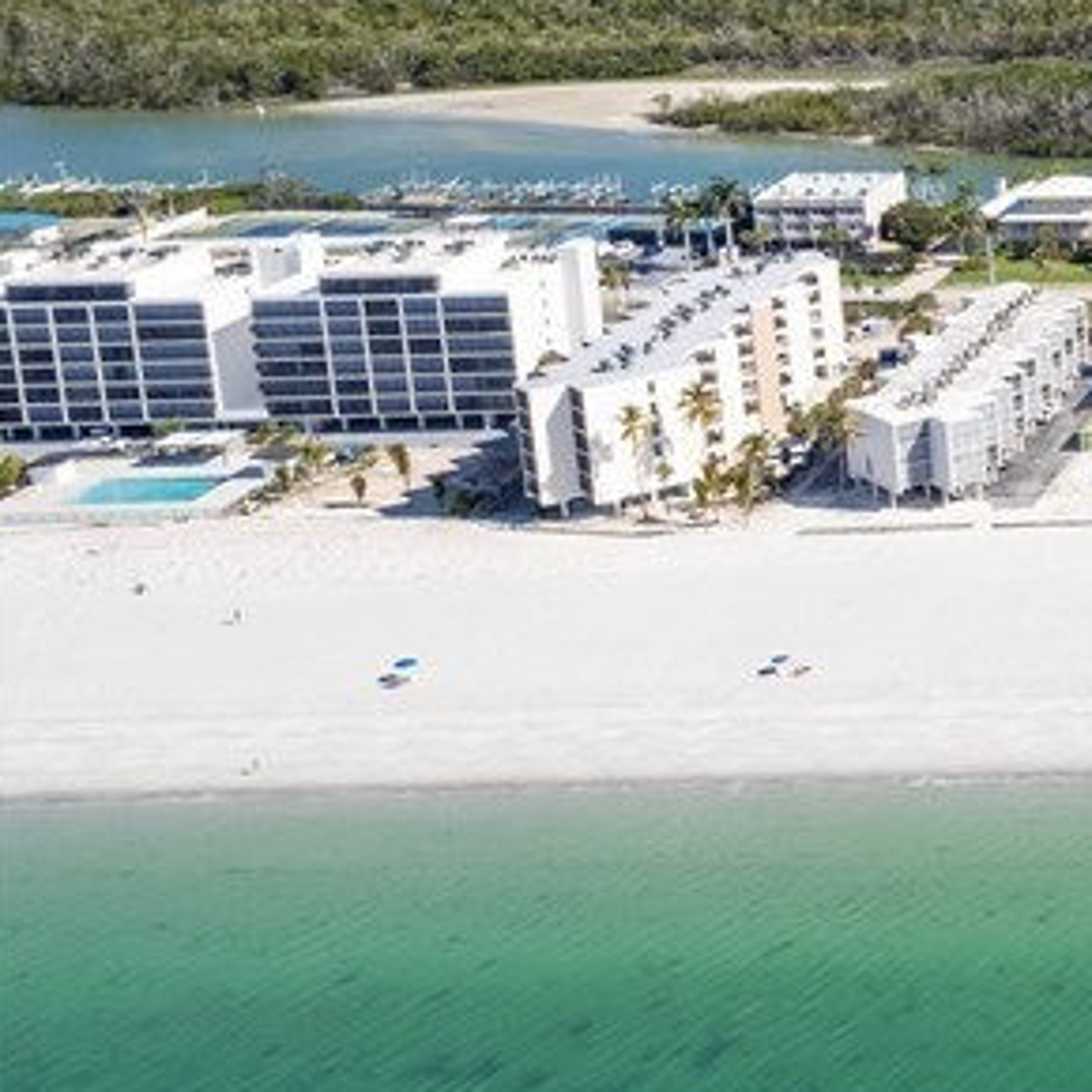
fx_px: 2498
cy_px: 88
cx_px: 2030
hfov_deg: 18.5
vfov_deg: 23.9
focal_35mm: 70
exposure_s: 1/2500
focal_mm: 8.38
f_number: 2.8
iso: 100
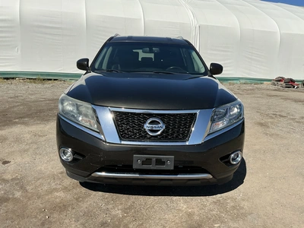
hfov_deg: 63.4
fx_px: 246
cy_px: 114
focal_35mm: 28
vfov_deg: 49.7
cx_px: 152
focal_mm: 3
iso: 25
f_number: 1.8
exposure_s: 1/2538
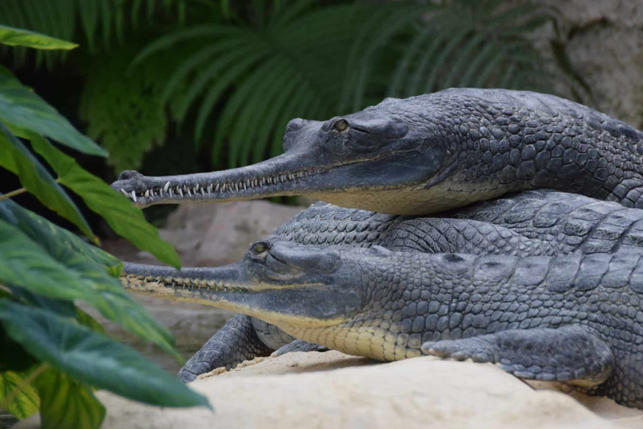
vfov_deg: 3.4
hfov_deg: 5.0
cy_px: 254
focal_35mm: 410
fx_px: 7323
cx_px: 369
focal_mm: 200
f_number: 5.6
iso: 800
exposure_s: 1/250
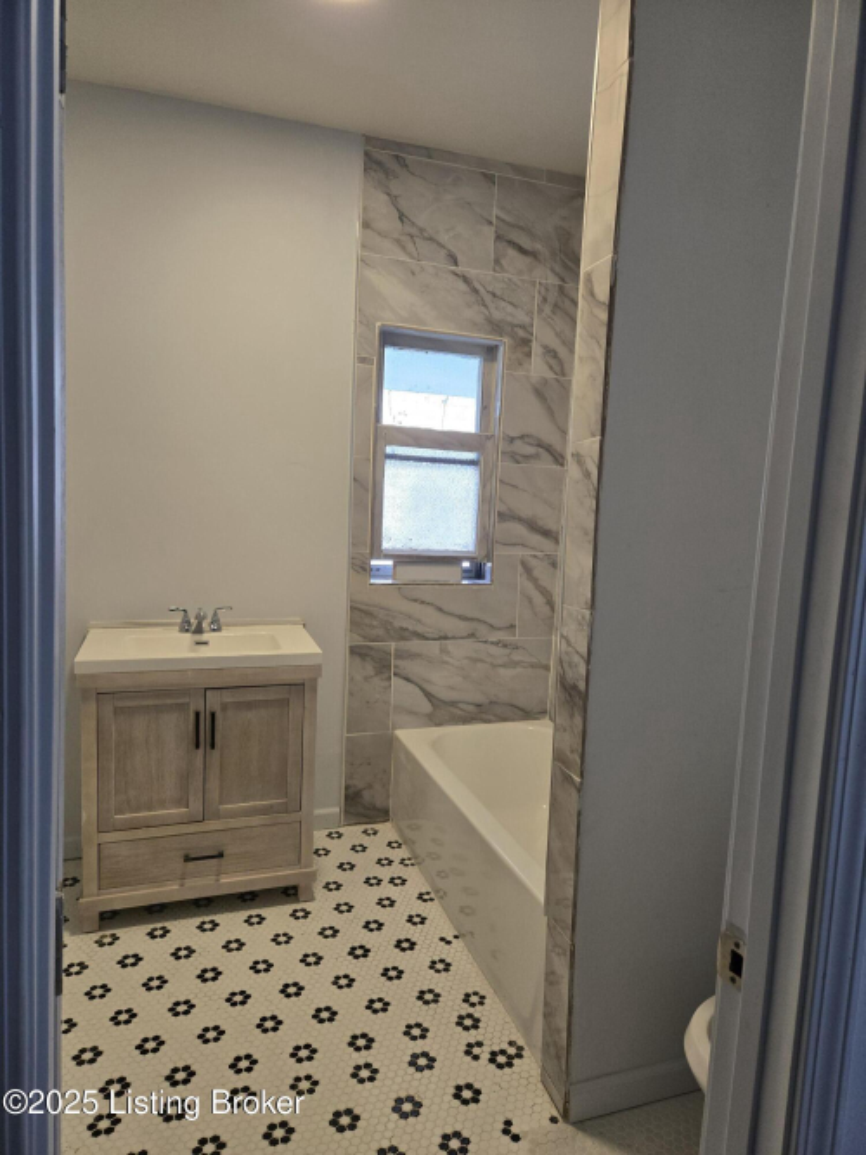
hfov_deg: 58.9
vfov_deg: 73.9
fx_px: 767
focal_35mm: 23
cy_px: 578
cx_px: 433
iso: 125
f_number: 1.8
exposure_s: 1/180
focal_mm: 5.4
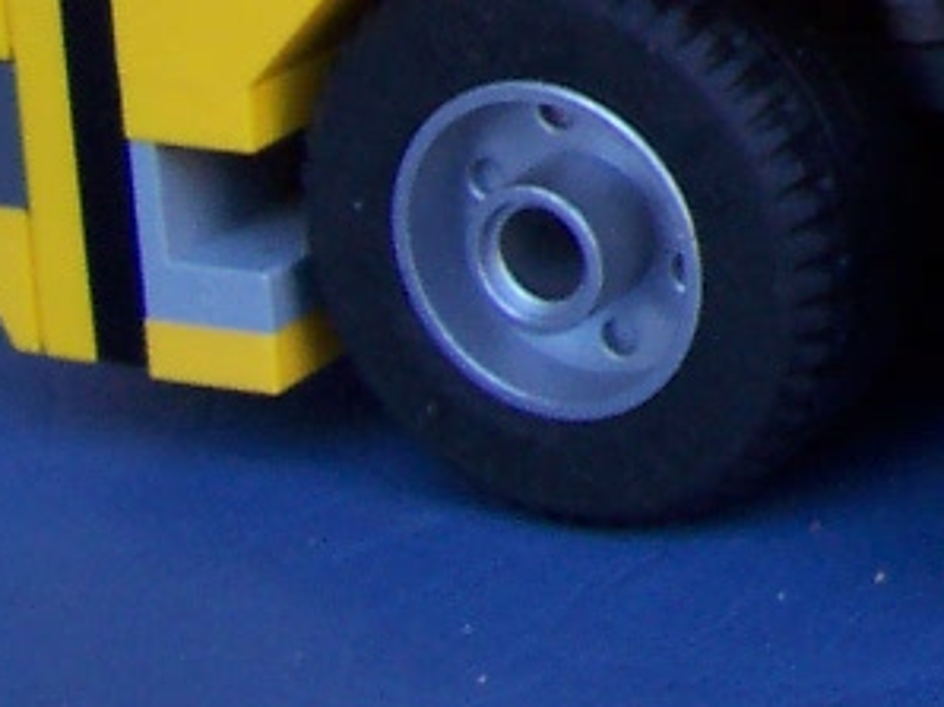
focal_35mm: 149
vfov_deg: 9.4
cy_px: -602
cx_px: 1581
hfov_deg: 12.4
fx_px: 4060
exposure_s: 1/60
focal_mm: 5.6
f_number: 2.8
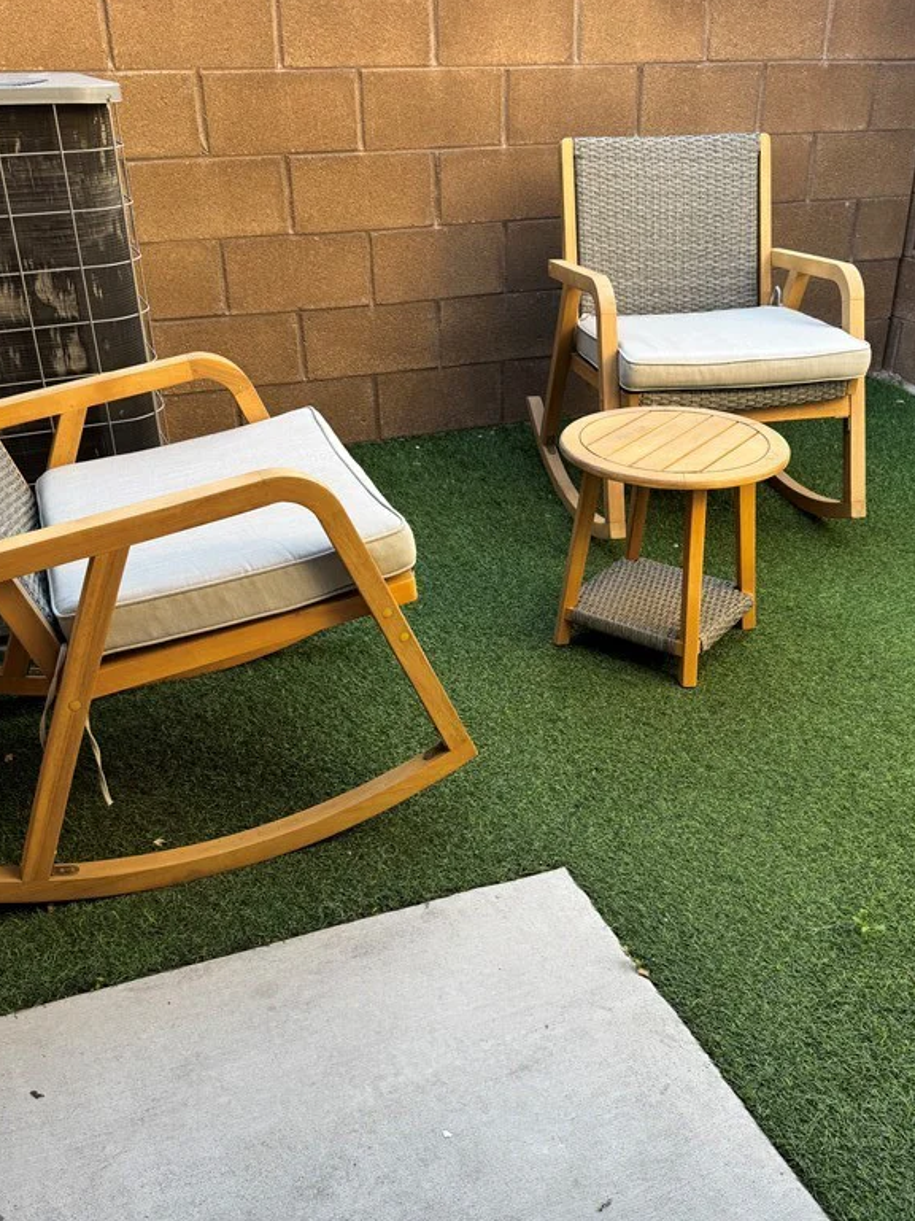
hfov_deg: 44.1
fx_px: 1128
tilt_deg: -28.4
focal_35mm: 32
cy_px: 626
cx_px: 486
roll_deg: +0.1
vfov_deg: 56.8
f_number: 1.78
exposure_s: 1/243
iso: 64
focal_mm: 6.76
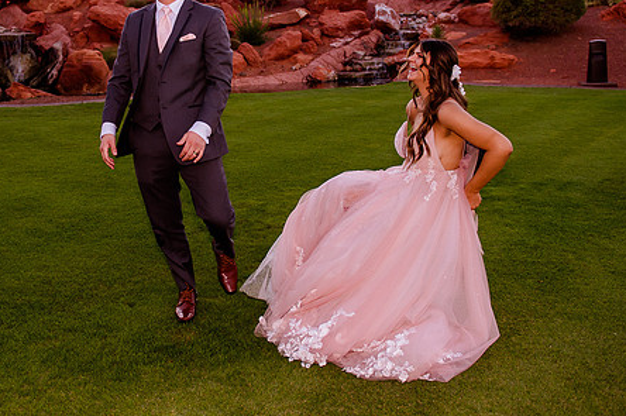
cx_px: 227
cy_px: 123
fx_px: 677
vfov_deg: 33.7
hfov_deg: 49.0
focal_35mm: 39
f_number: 3.2
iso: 640
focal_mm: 24
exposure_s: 1/320
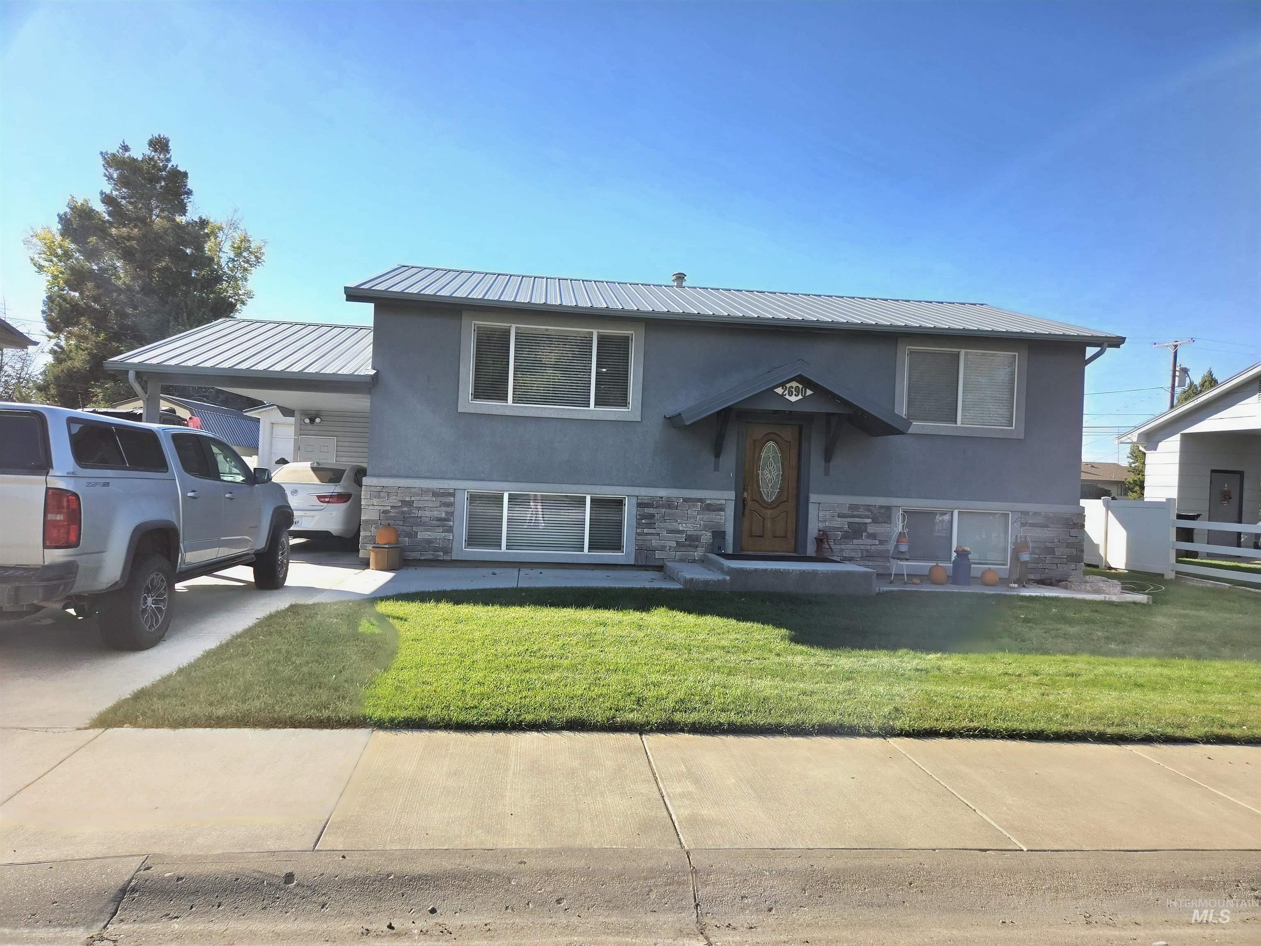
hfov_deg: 73.9
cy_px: 473
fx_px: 838
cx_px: 630
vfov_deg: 58.9
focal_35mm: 23
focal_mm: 5.4
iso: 80
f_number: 1.8
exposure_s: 1/5000
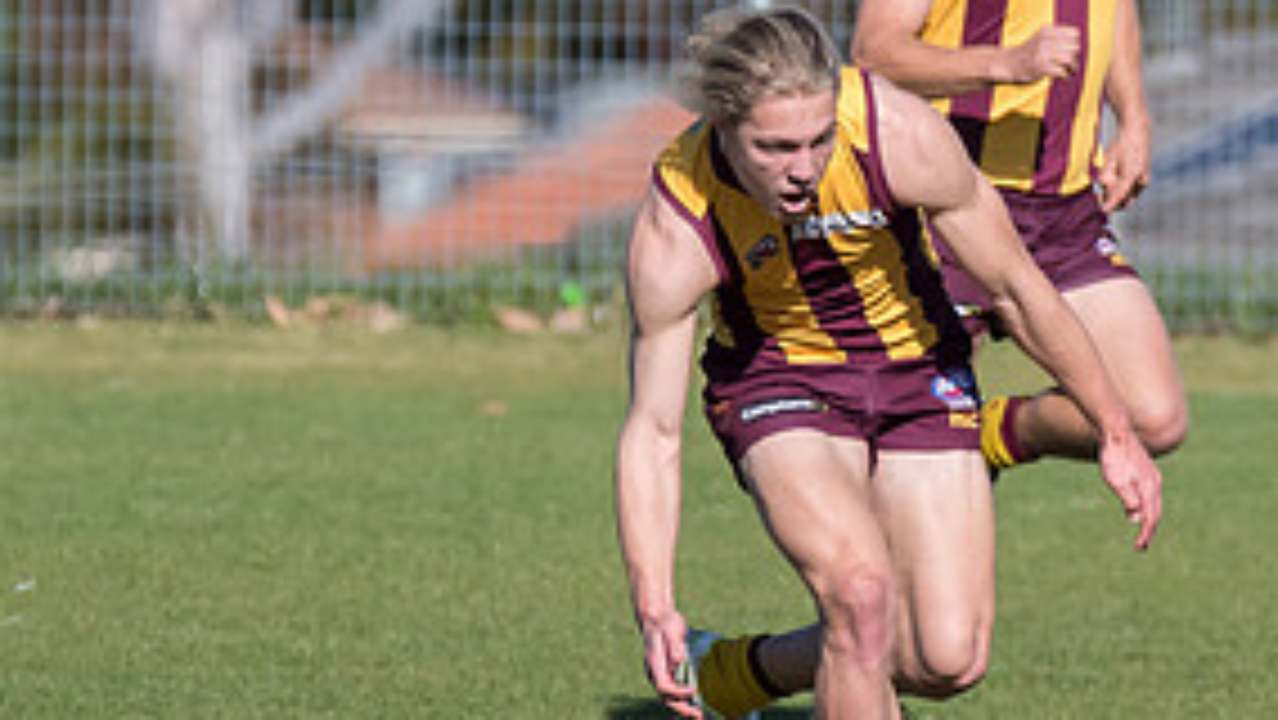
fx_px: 64139
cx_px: 821
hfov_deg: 1.1
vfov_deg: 0.6
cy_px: 610
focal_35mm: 1892
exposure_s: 1/3200
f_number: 8
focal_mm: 460
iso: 800
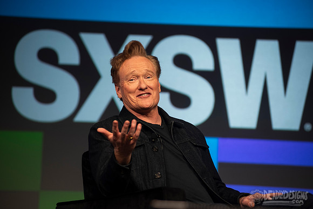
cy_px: 104
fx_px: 1478
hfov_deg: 12.1
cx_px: 156
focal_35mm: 170
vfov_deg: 8.1
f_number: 4
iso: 1250
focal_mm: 170
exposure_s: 1/320
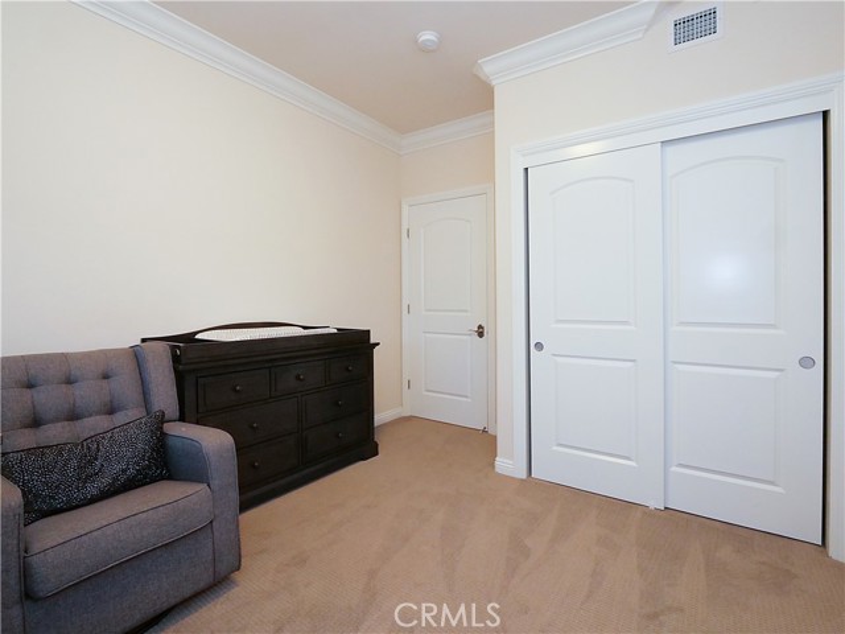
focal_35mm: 16
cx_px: 422
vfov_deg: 78.1
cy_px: 317
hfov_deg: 94.5
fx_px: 391
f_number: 9
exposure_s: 1/15
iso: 1600
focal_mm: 8
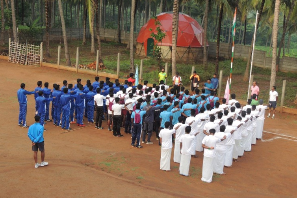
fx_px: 437
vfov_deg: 25.5
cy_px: 99
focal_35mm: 53
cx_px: 147
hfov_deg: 37.5
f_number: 3.6
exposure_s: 1/60
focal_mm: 8.9
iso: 100
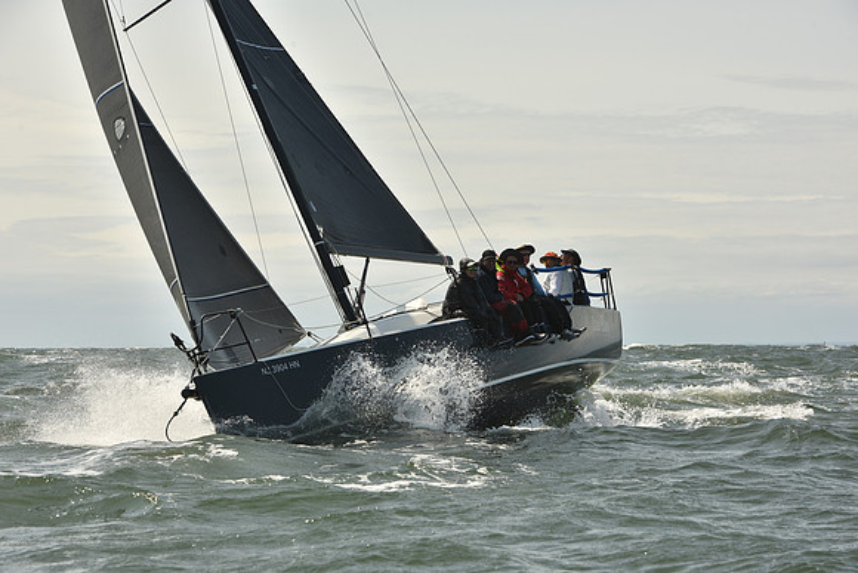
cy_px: 286
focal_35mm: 112
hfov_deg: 18.3
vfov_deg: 12.2
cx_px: 429
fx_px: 2670
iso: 250
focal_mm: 112
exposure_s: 1/800
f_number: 9
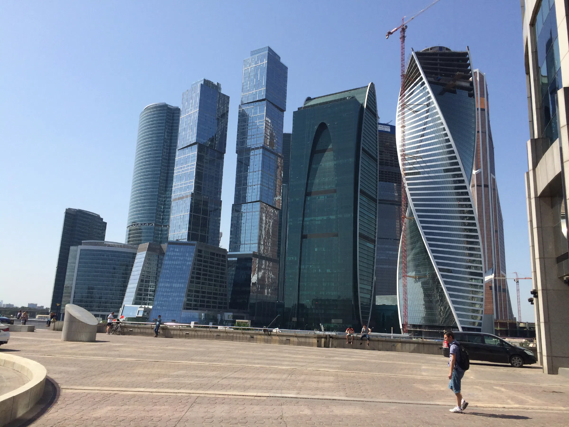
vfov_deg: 46.8
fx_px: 493
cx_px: 284
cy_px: 214
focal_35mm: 30
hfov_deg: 60.0
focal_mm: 4.12
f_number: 2.2
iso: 40
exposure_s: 1/2564
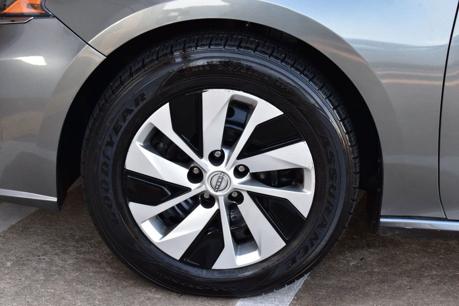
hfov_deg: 29.3
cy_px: 153
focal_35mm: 69
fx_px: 879
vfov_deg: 19.7
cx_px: 230
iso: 400
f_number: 8
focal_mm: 46
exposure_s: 1/50
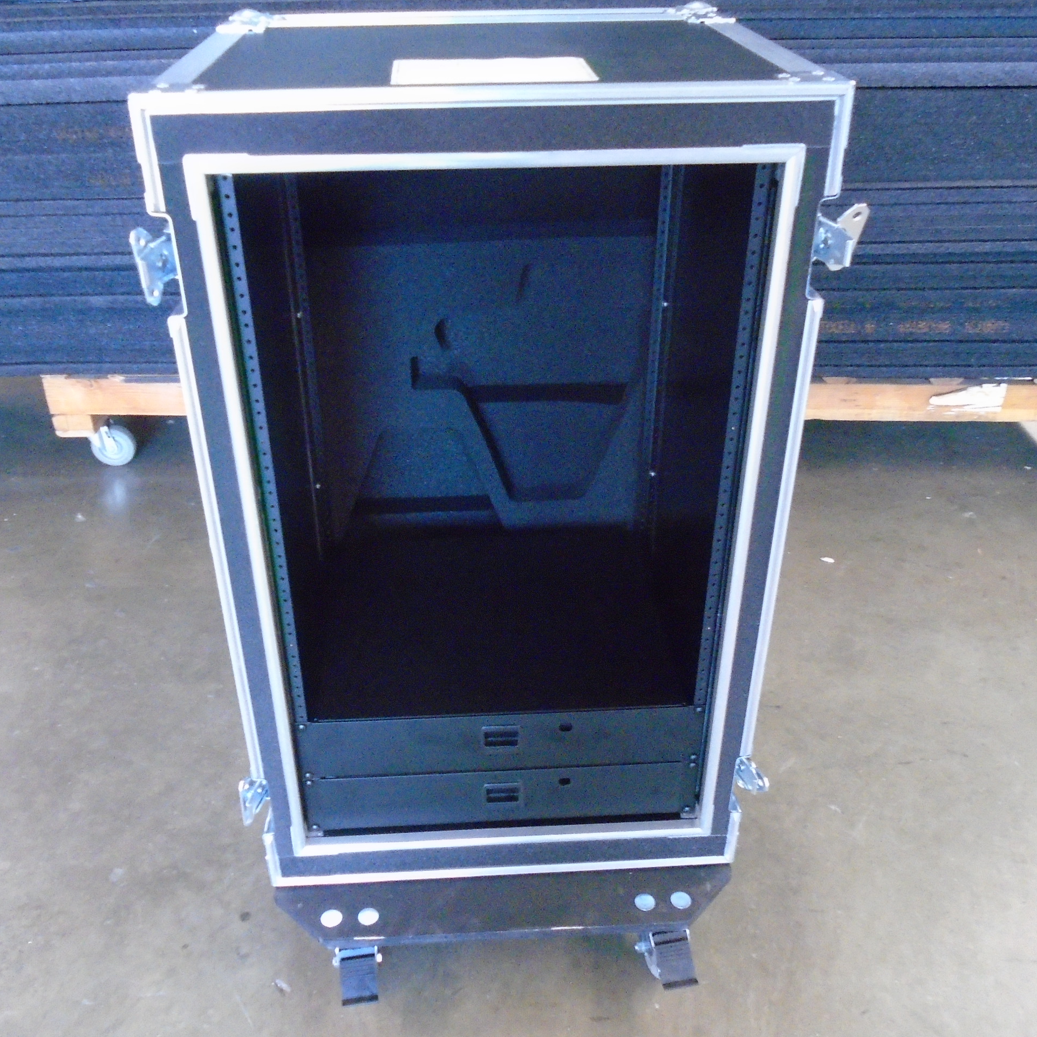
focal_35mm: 31
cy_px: 520
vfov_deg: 52.5
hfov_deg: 52.5
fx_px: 1051
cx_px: 504
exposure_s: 1/13
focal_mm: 4.6
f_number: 3.2
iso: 800
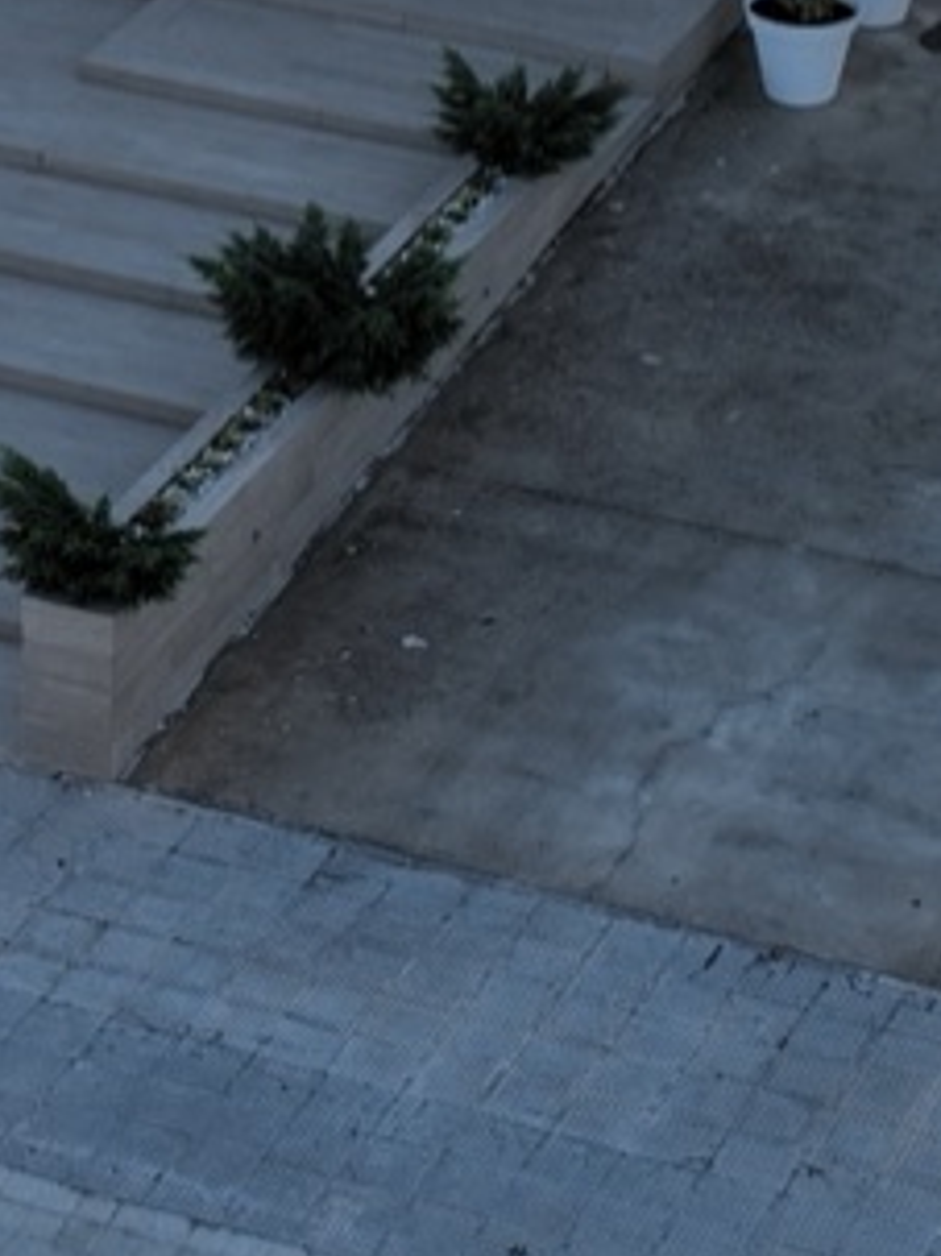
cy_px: -356
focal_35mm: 152
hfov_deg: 9.7
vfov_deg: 12.6
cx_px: -75
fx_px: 5513
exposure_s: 1/2000
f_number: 2.8
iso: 400
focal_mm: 12.29
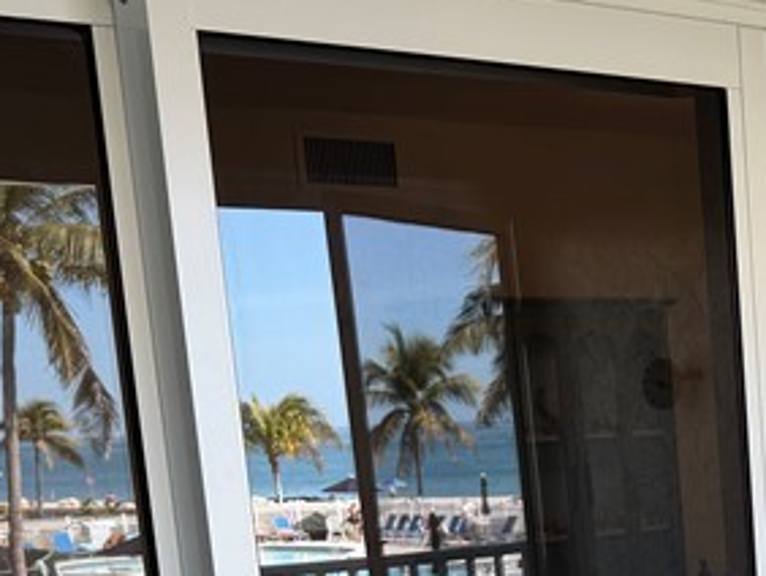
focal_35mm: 87
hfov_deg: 21.2
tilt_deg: -13.0
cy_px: 772
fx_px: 1927
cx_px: 872
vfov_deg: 16.0
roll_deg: +2.2
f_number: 1.78
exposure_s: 1/138
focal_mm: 6.76
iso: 50
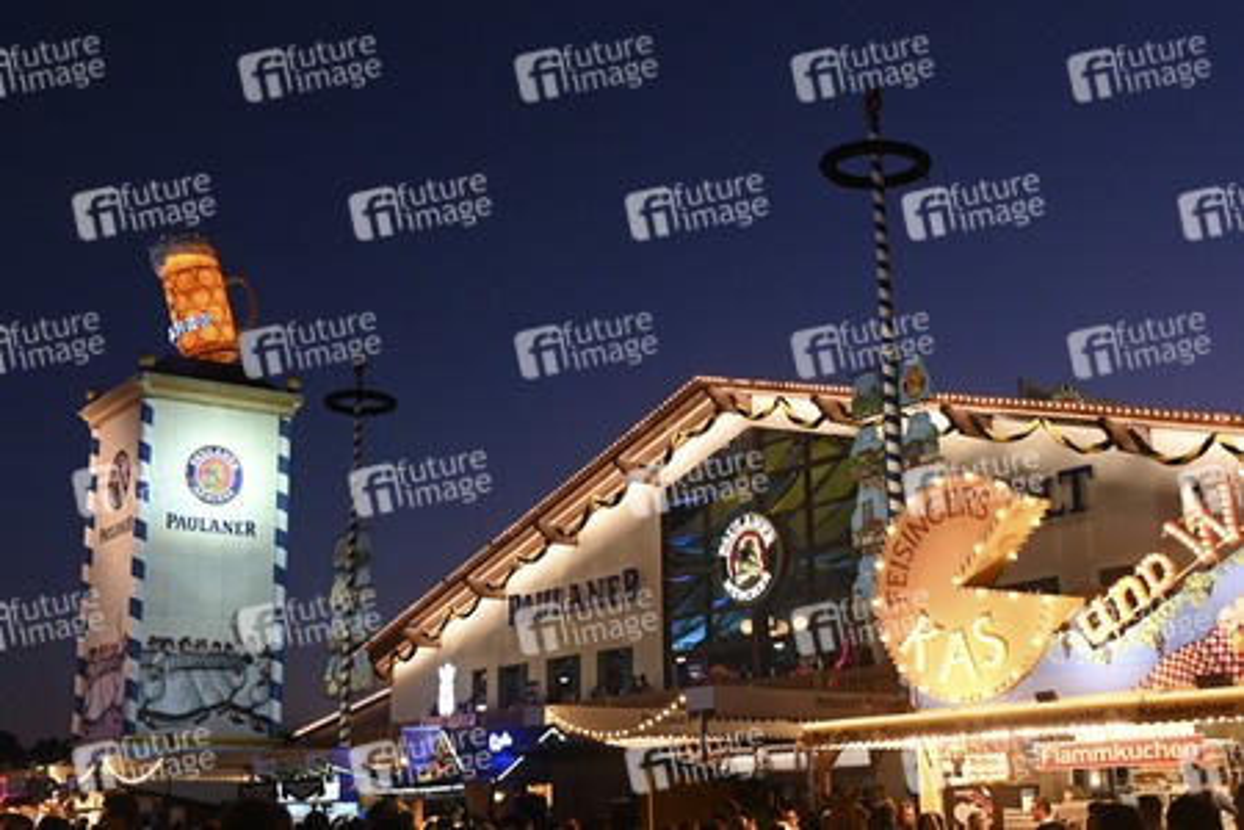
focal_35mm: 42
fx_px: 1451
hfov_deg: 46.4
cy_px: 415
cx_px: 622
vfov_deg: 31.9
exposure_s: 1/200
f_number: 7.1
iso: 5000
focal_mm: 28
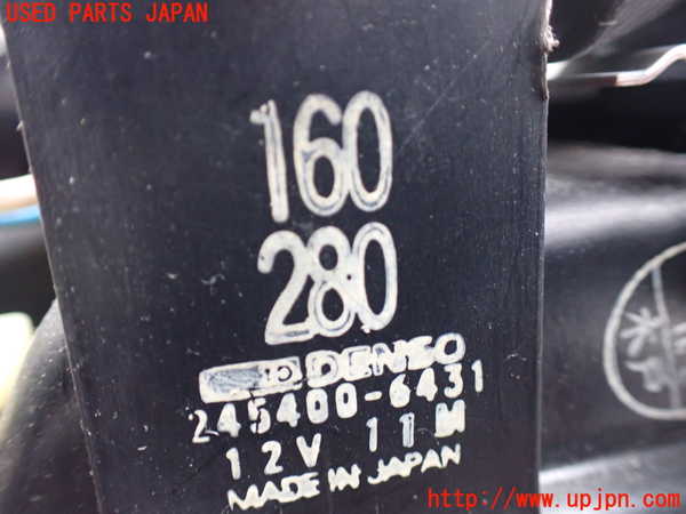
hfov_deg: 60.0
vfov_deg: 46.8
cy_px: 257
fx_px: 595
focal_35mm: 30
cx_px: 343
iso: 800
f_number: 2.3
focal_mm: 5.4
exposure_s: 1/40
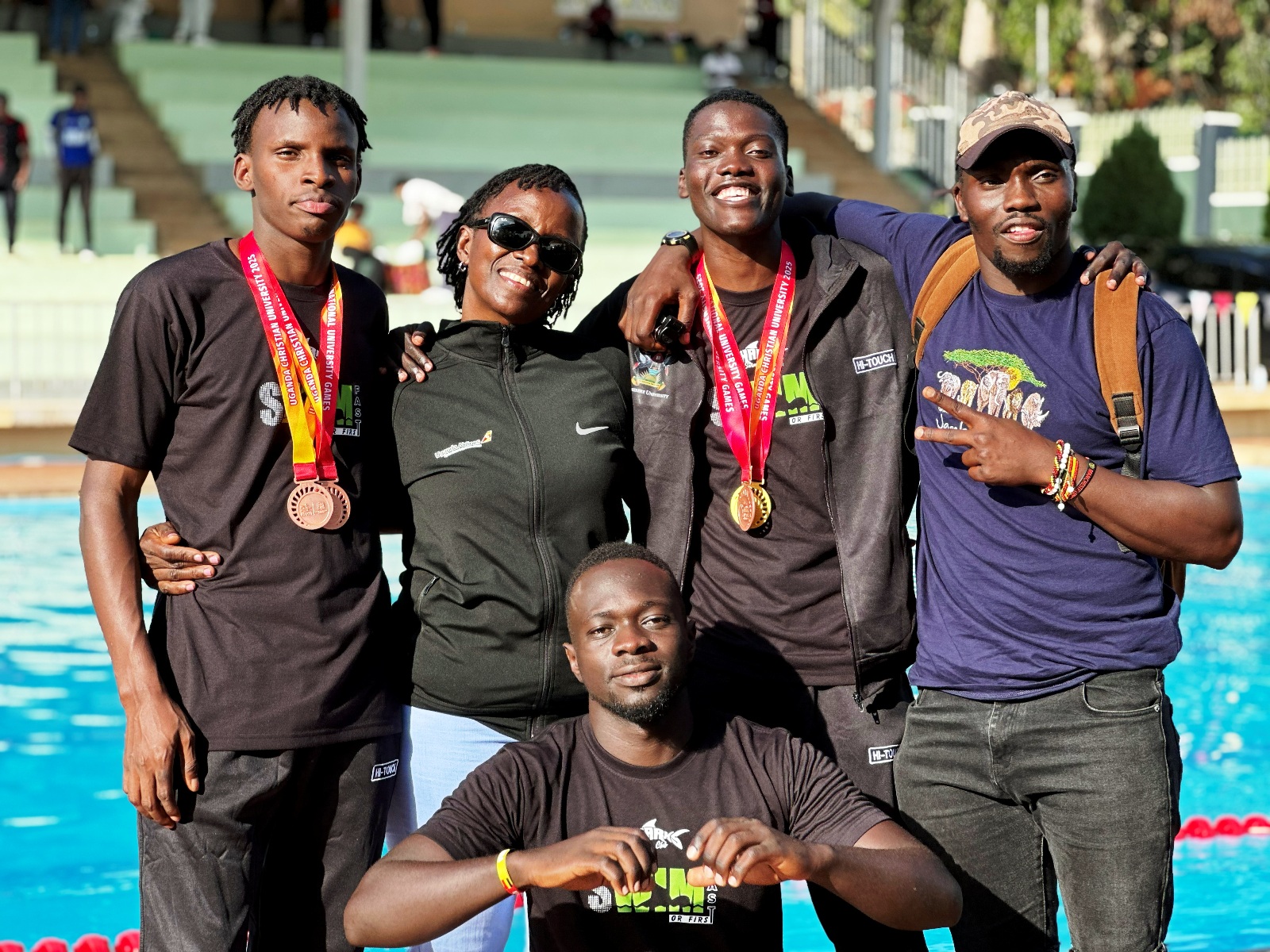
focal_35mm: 77
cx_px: 635
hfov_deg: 25.3
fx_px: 2825
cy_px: 476
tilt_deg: -1.6
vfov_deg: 19.1
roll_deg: -0.3
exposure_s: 1/155
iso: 25
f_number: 2.8
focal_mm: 9
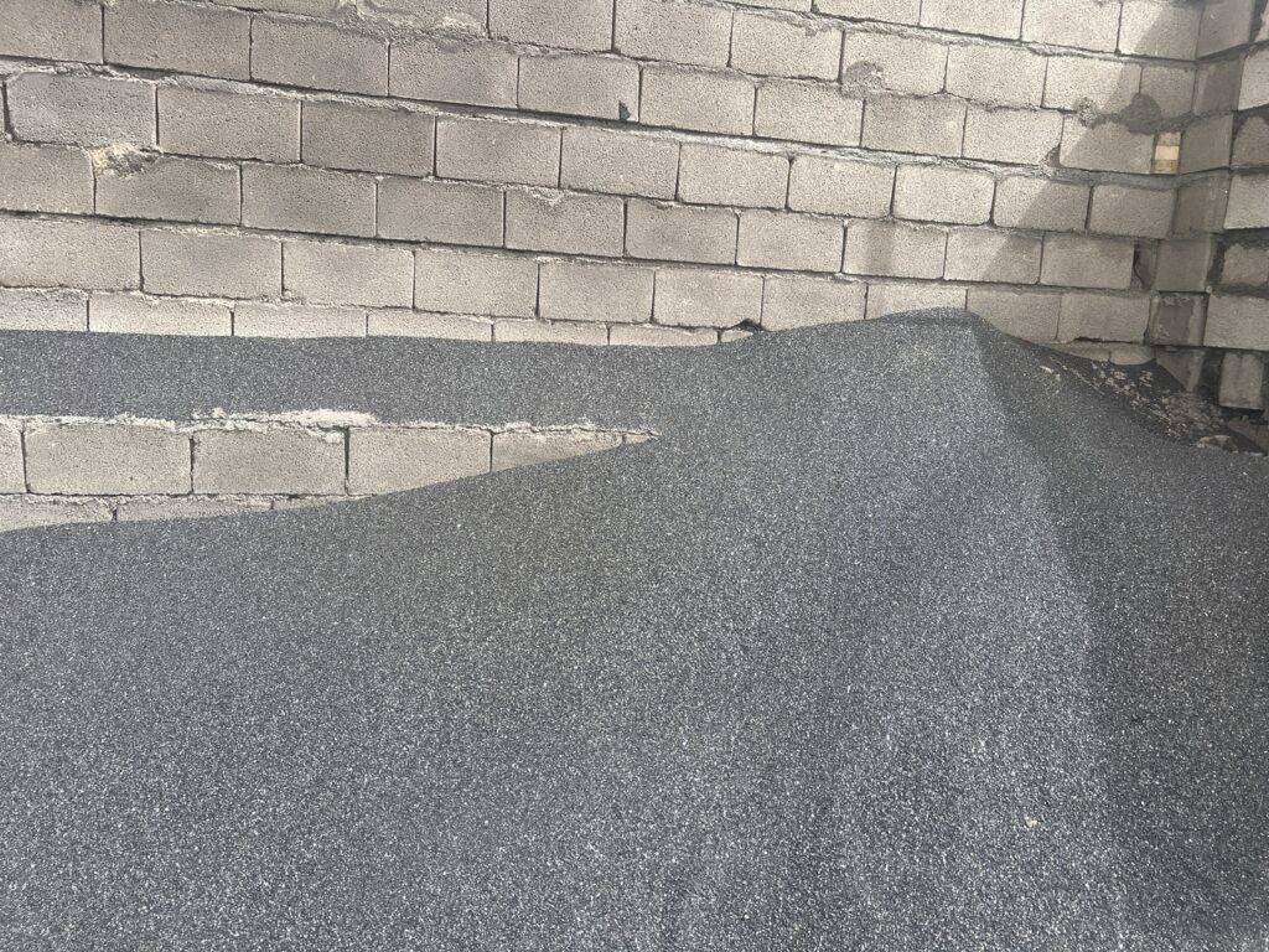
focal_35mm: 26
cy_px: 476
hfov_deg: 67.3
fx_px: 953
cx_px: 634
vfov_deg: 53.1
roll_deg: -3.1
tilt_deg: -10.0
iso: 50
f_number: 1.5
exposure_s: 1/1344
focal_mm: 5.7
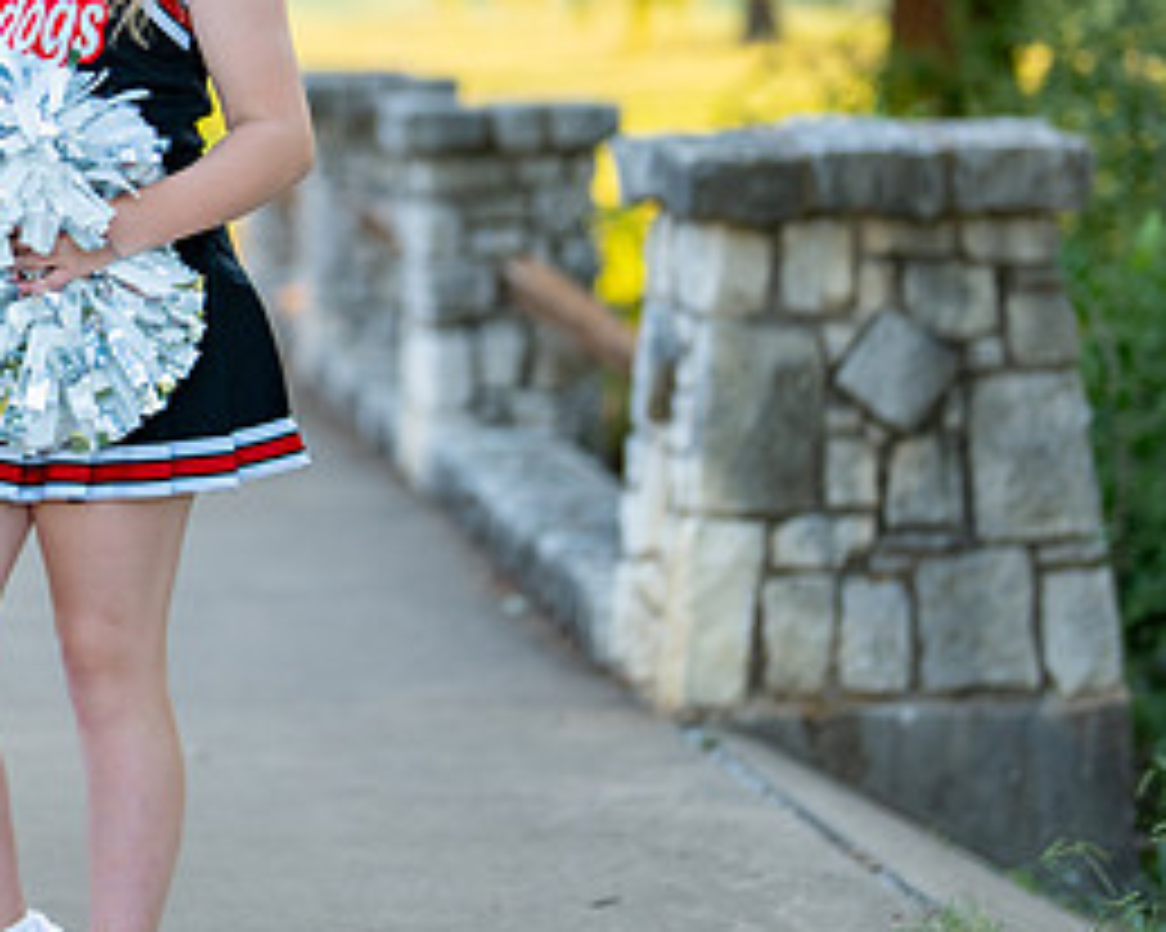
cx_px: 101
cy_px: 232
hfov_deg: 14.5
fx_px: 4519
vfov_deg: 11.7
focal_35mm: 131
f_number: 1.2
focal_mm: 50
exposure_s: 1/800
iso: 200
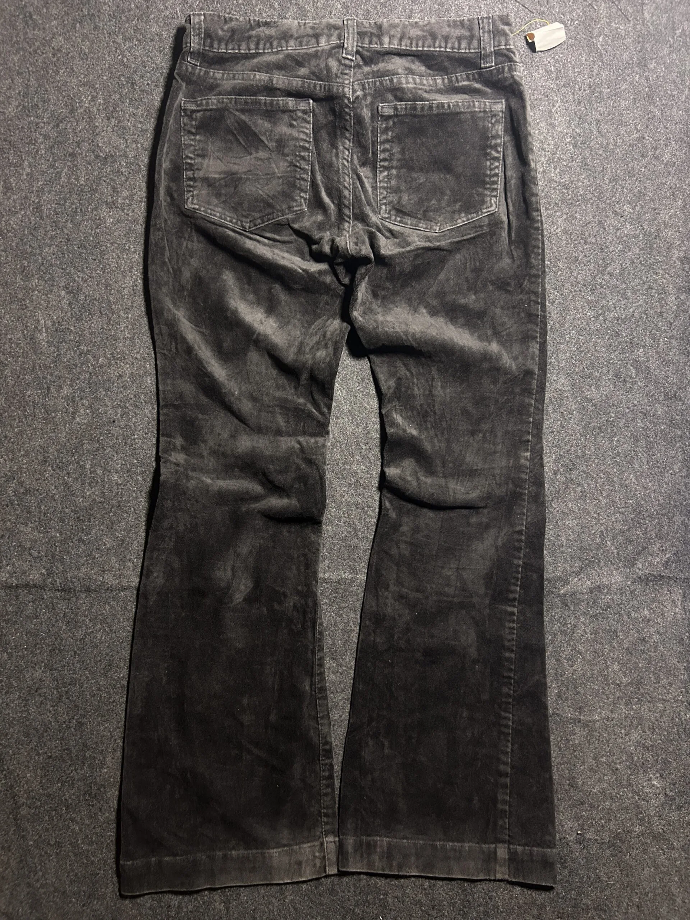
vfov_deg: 67.3
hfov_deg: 53.1
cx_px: 345
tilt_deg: -60.5
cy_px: 460
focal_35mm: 26
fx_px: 691
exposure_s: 1/50
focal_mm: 5.7
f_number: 1.5
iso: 400
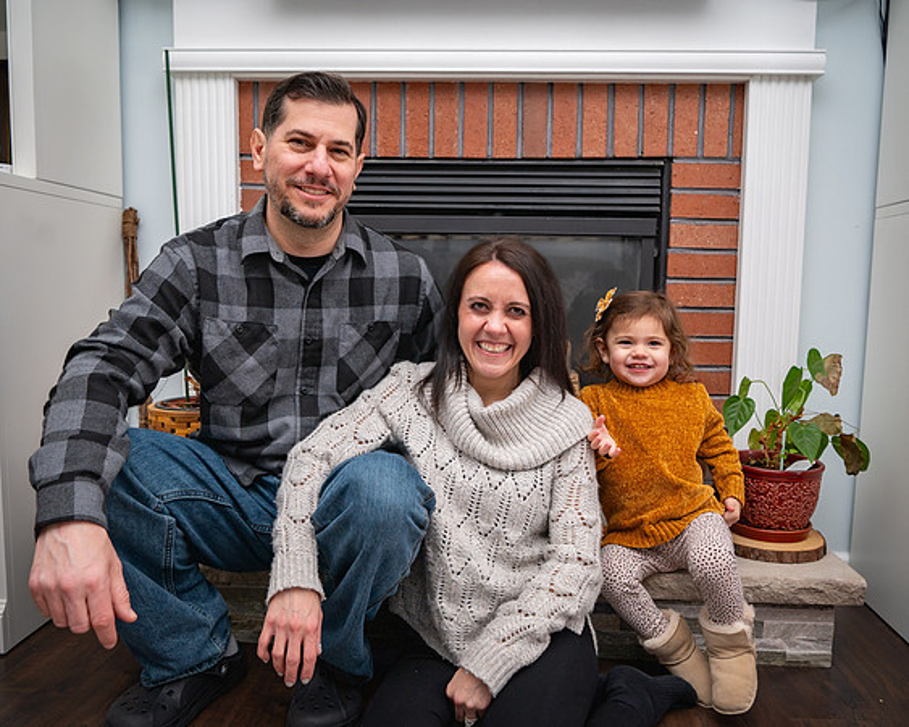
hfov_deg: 63.1
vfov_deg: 52.3
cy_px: 364
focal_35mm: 28
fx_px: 741
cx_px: 474
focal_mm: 24
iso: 200
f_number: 4
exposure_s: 1/125
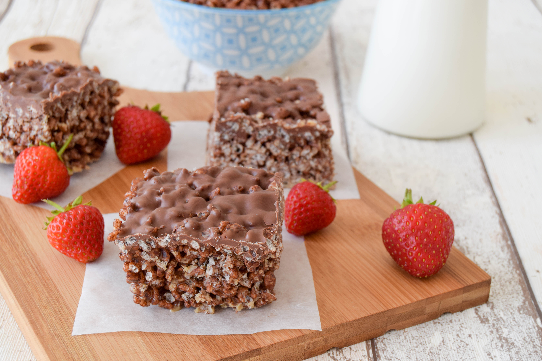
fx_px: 1084
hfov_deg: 28.1
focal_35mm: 72
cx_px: 271
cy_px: 180
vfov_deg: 18.9
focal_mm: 48
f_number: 8
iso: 400
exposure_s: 1/250
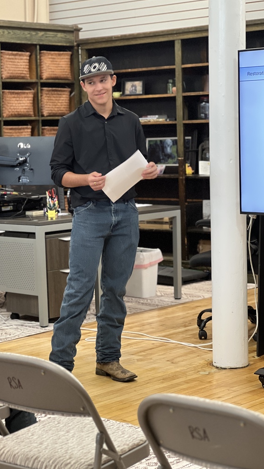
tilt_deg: -4.6
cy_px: 234
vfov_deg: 25.0
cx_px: 100
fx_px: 1059
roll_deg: +1.8
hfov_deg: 14.2
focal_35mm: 85
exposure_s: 1/30
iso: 320
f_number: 2.8
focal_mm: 9
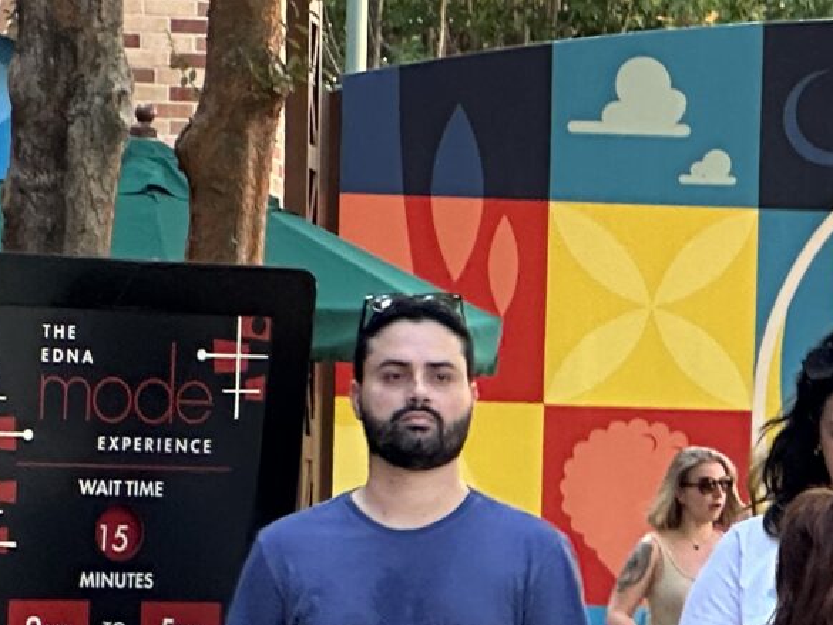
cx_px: 1437
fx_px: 8111
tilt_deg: -4.2
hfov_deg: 5.8
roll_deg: -2.9
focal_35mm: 337
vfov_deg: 4.4
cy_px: 977
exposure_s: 1/99
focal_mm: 9
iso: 50
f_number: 2.8
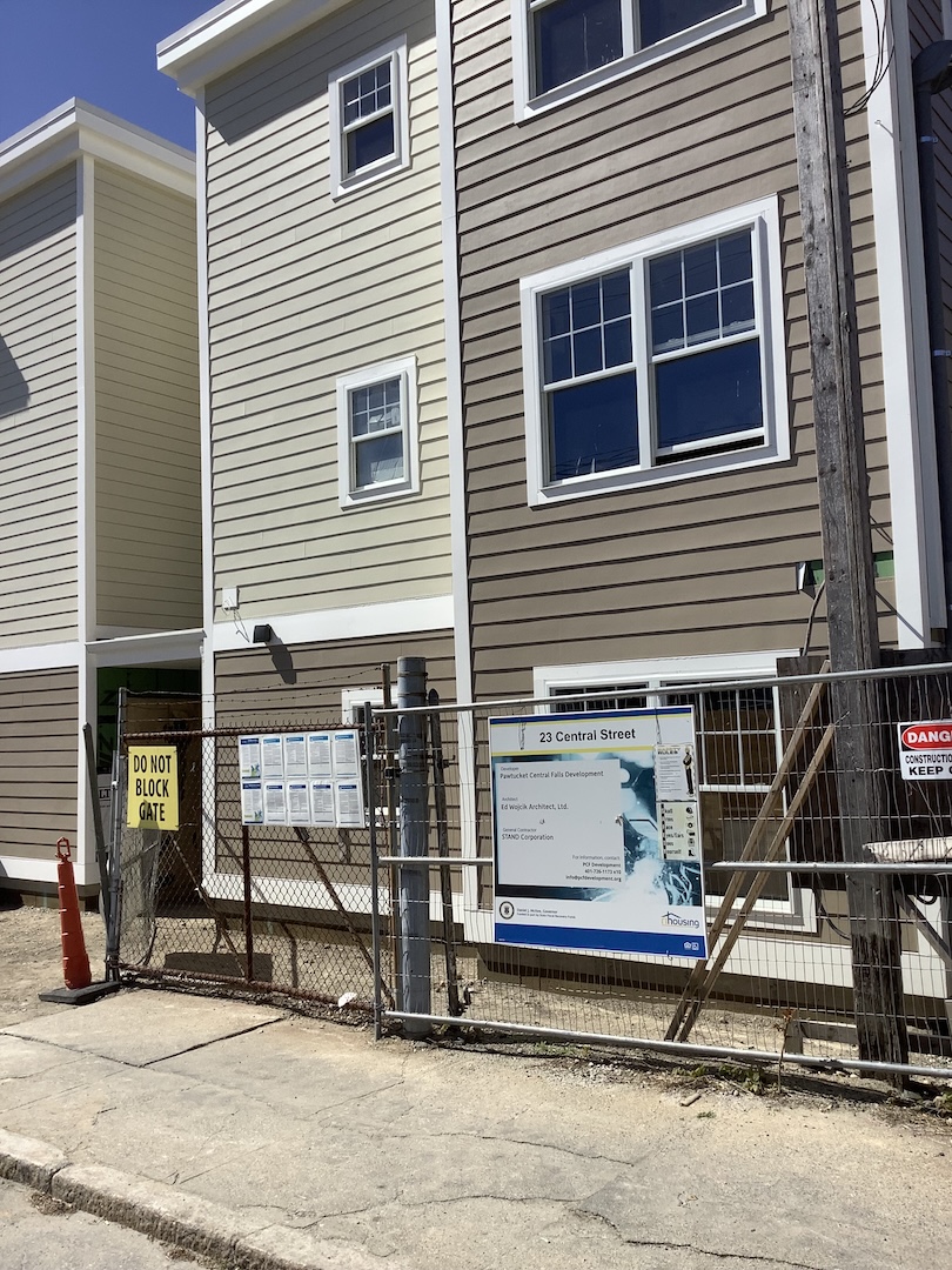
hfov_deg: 45.4
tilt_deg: +5.9
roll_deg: +1.3
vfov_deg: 58.4
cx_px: 476
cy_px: 635
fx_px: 1137
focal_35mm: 31
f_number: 2.4
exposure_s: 1/1988
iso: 25
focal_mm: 3.3
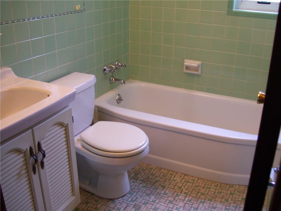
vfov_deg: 38.7
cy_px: 106
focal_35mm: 37
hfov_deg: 50.1
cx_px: 140
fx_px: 300
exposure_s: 1/30
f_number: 2.7
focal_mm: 6
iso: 160
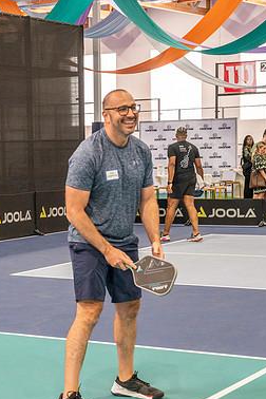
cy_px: 245
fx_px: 1031
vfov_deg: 21.9
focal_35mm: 93
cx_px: 34
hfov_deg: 14.6
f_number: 4.5
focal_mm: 47
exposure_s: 1/200
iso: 2000
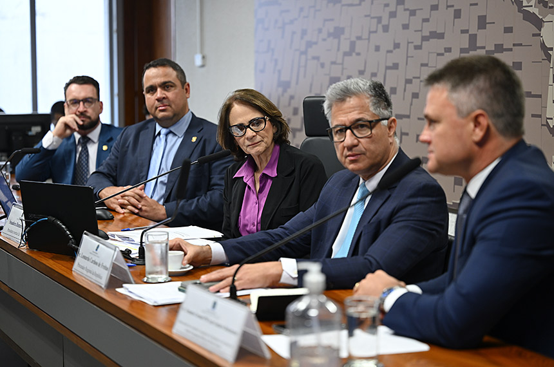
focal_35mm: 77
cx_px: 277
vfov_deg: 17.6
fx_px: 1183
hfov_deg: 26.4
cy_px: 184
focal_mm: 77
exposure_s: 1/100
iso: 800
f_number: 2.8
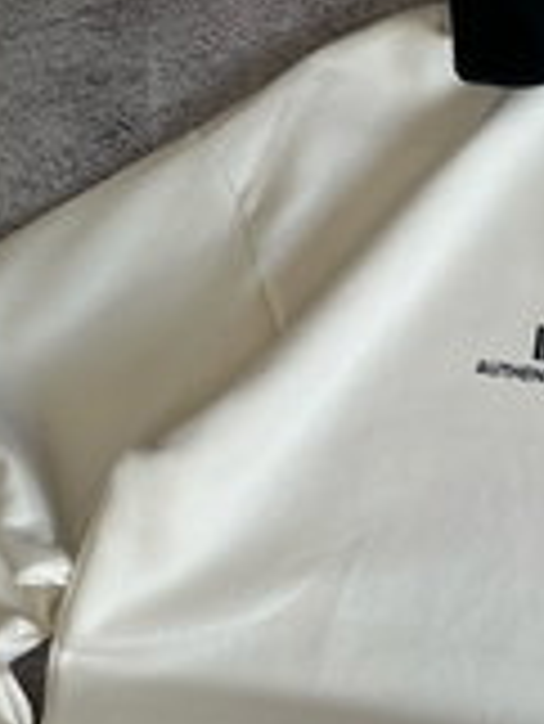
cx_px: 553
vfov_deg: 22.6
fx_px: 1800
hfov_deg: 16.8
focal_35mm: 86
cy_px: 528
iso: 40
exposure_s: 1/226
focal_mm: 5.1
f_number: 1.6
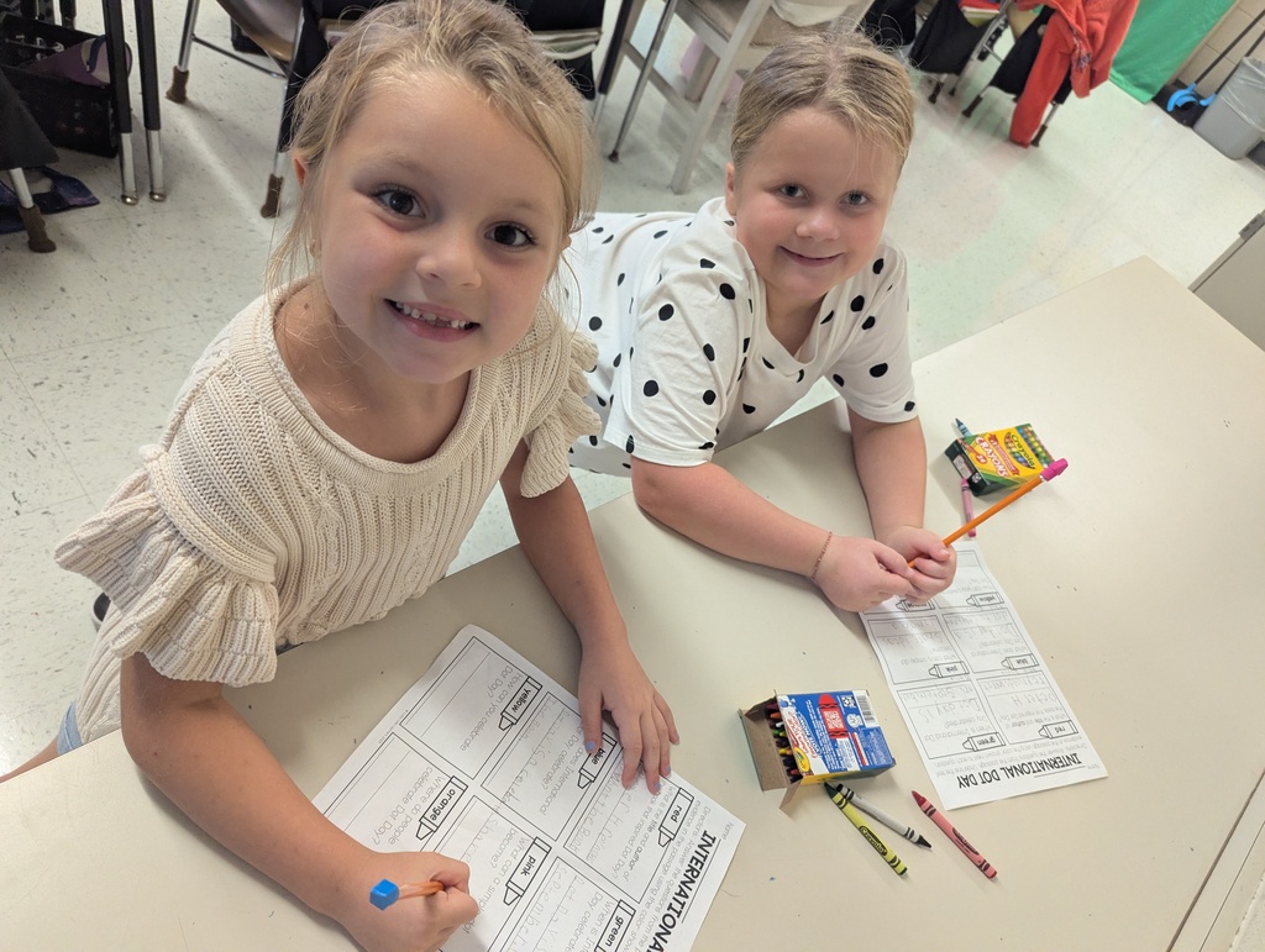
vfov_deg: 56.9
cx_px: 632
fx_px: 878
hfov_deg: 71.5
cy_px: 476
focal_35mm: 24
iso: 788
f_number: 1.85
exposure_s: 1/120
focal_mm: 6.81
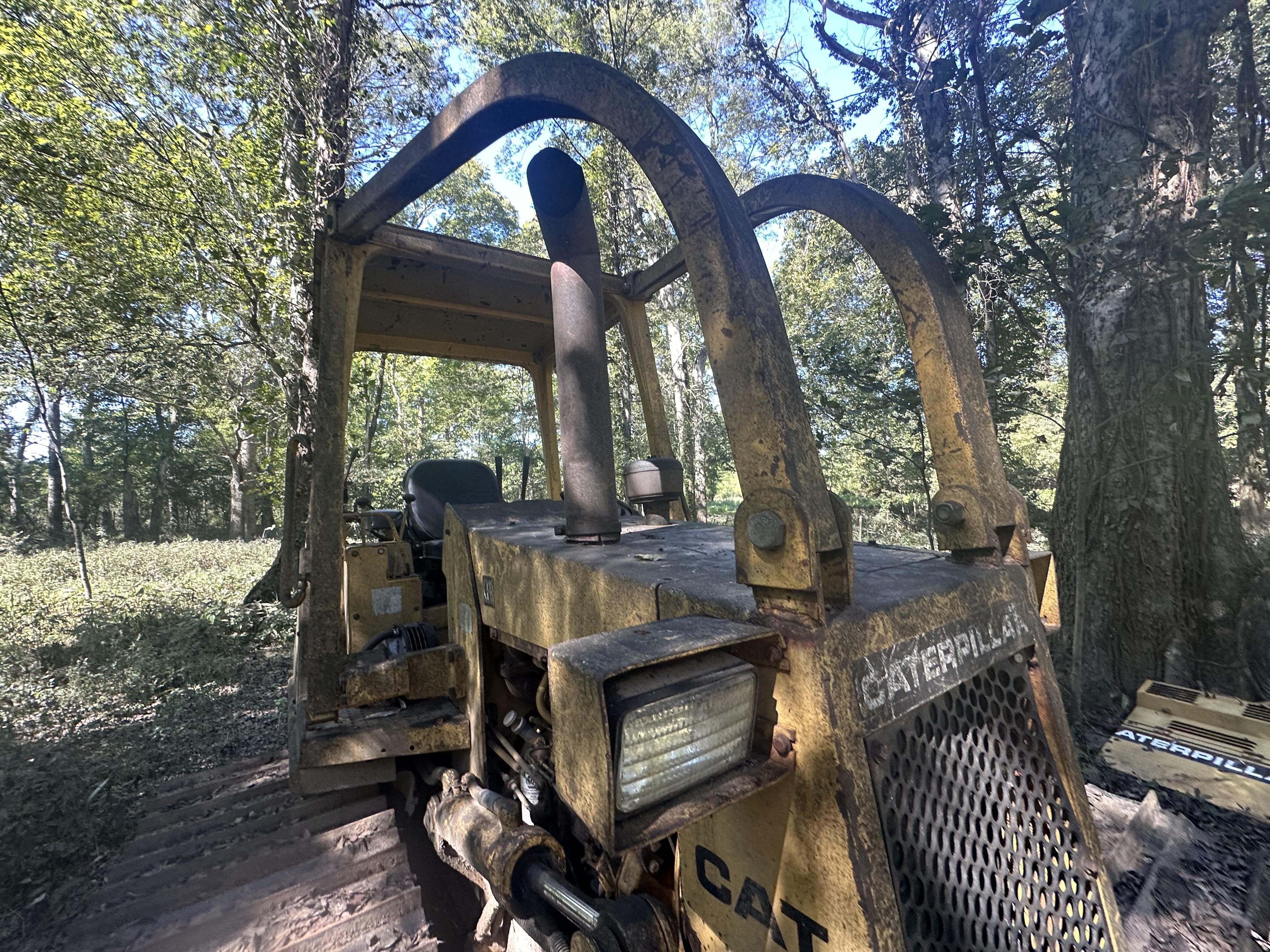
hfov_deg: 102.1
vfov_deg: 85.7
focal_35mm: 14
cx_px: 635
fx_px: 514
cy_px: 476
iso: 80
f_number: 2.2
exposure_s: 1/99
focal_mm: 2.22
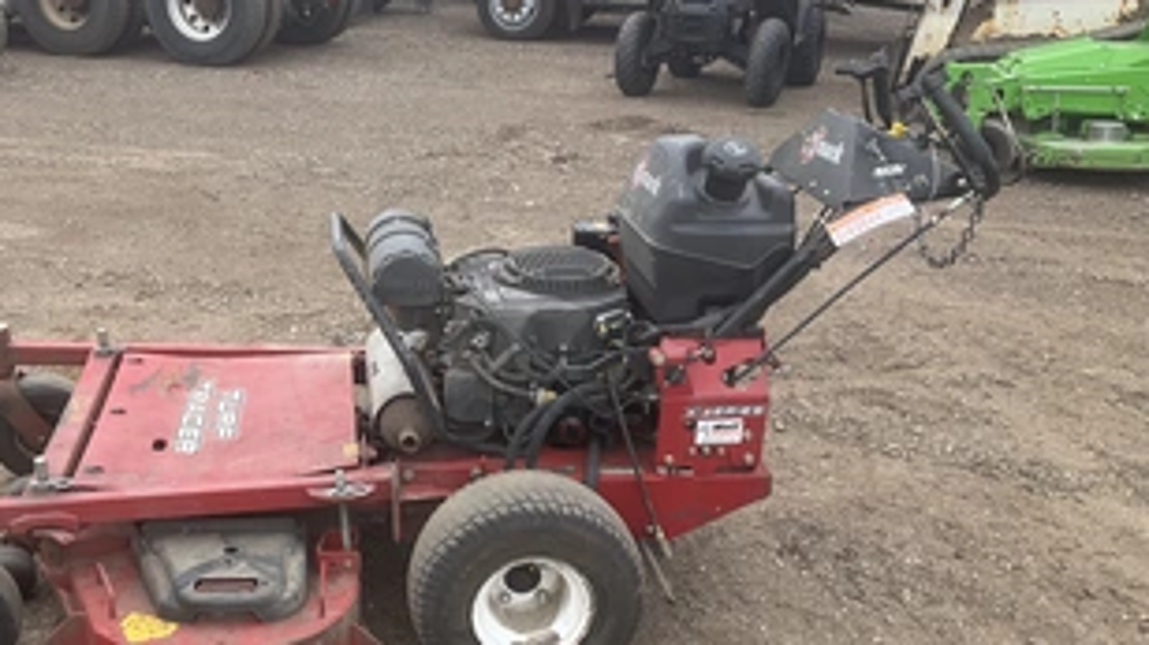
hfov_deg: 48.9
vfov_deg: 28.9
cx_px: 418
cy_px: 406
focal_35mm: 41
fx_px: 1249
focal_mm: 3
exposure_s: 1/650
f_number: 1.8
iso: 25
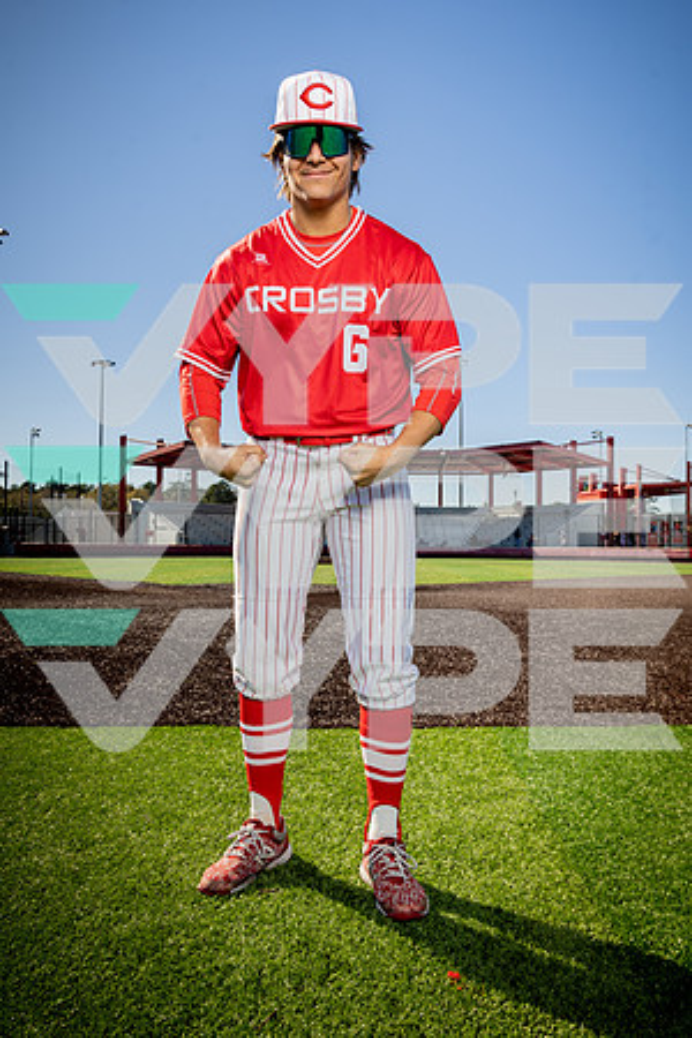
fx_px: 807
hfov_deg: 46.4
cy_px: 519
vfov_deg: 65.5
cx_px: 346
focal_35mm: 28
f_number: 8
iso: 125
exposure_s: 1/250
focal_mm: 28
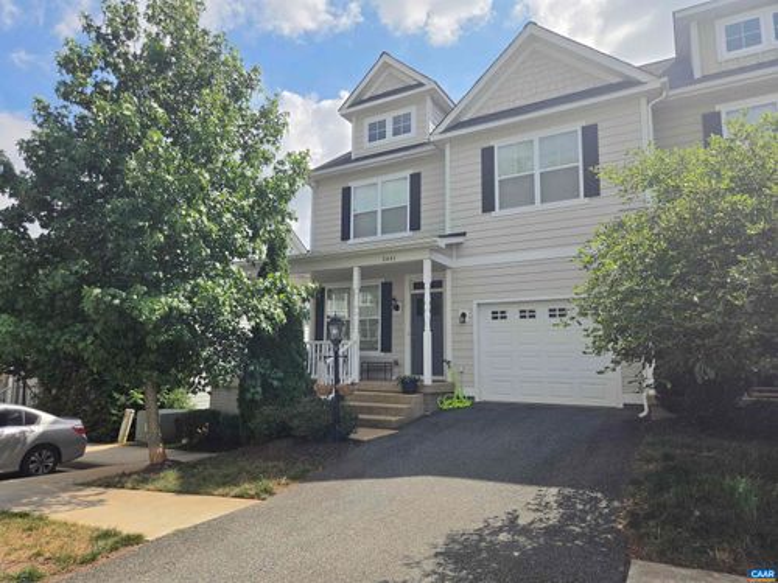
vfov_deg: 58.9
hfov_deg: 73.9
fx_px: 517
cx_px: 389
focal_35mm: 23
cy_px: 292
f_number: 1.8
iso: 80
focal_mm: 5.4
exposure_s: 1/5127
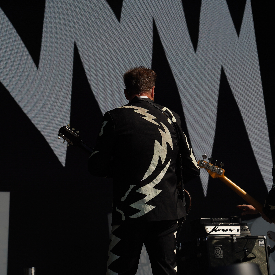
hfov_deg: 13.0
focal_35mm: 134
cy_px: 138
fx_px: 1204
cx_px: 150
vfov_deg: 13.0
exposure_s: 1/800
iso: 100
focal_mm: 105
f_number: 8
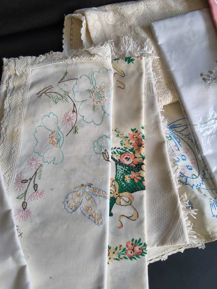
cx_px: 108
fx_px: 226
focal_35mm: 27
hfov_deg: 51.4
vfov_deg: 65.3
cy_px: 144
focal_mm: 2.87
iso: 100
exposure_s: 1/120
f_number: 2
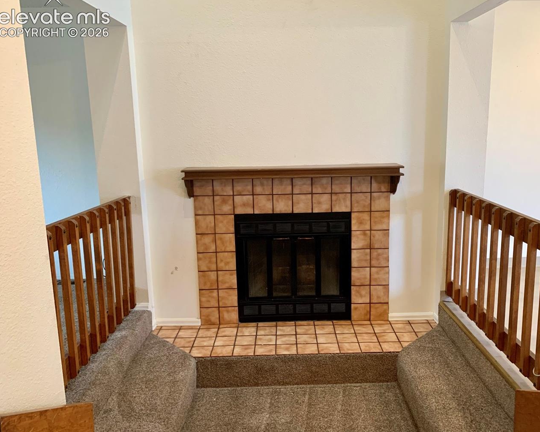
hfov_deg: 60.3
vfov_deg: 50.0
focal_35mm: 29
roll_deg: -0.3
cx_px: 301
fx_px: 463
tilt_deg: -11.1
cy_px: 215
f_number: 1.8
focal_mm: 4.25
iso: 200
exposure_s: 1/60
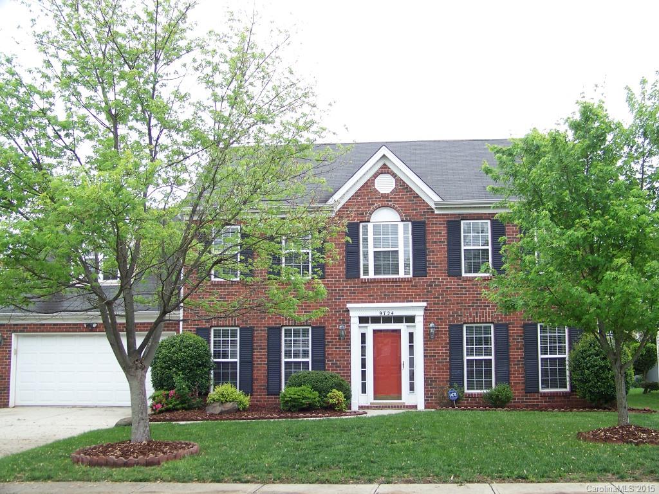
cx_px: 330
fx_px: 819
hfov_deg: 43.9
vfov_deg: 33.6
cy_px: 247
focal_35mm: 43
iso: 64
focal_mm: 6.75
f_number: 2.8
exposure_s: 1/200
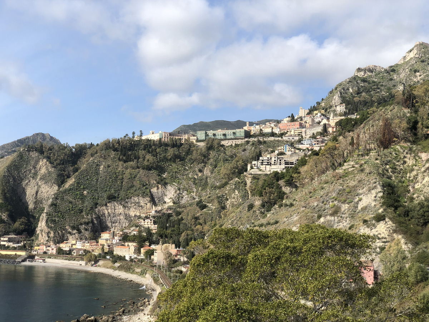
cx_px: 214
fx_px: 644
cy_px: 161
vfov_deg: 28.0
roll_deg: -0.2
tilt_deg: +5.9
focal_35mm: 52
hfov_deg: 36.8
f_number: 2.4
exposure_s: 1/1230
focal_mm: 6
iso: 16
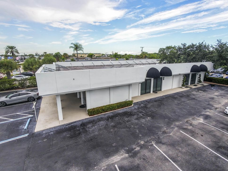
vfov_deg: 74.7
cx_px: 121
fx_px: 112
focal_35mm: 17
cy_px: 83
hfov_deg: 90.9
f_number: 2.2
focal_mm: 3.05
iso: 100
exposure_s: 1/350
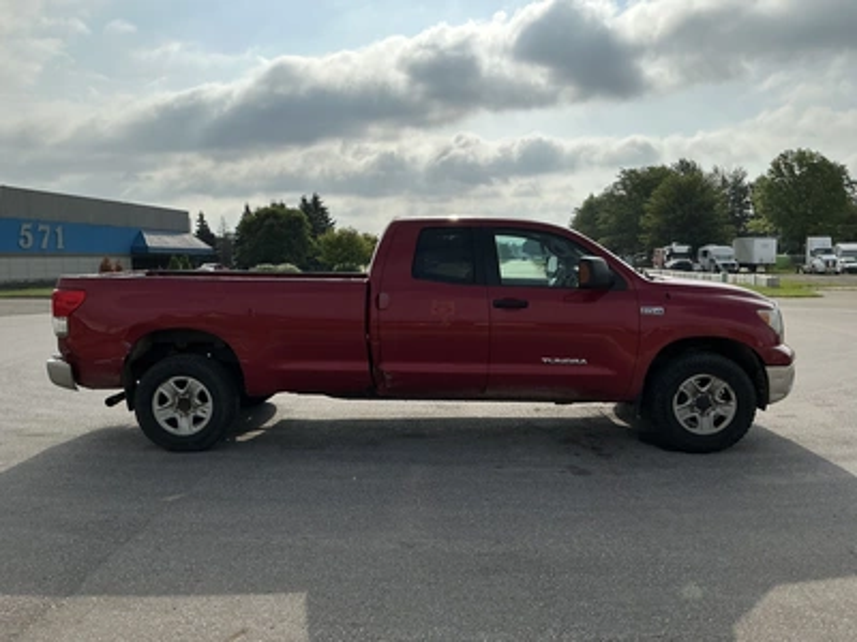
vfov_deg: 49.7
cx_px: 428
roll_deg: +0.6
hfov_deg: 63.4
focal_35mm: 28
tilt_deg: -3.3
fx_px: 693
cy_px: 321
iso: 25
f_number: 1.8
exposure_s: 1/4785
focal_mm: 3
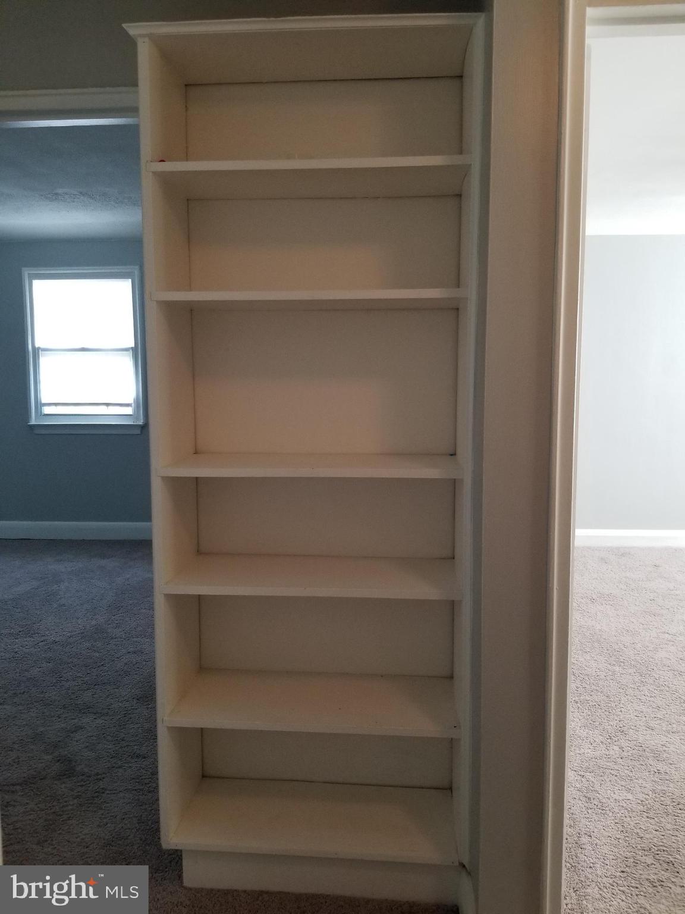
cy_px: 457
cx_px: 342
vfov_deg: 67.3
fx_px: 686
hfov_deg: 53.1
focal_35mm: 26
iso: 200
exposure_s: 1/40
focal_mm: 4.25
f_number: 1.7
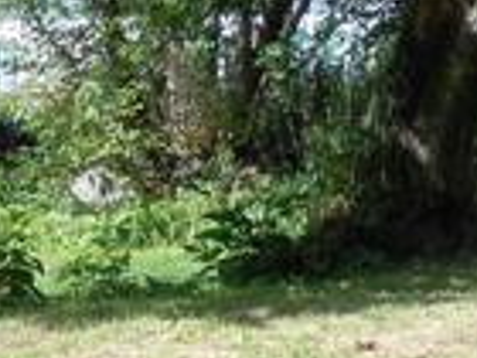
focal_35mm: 155
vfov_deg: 9.6
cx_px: -181
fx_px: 2136
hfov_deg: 12.3
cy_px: 126
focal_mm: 6
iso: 80
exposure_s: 1/320
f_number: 3.9
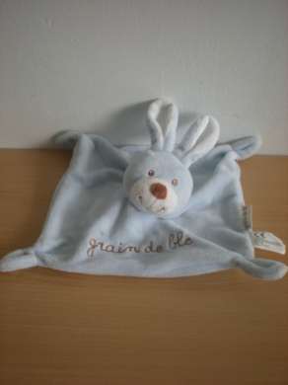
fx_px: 422
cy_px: 192
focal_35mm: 38
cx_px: 144
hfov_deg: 37.7
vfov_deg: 49.0
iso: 200
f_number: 3.1
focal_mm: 6.3
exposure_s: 1/47.5
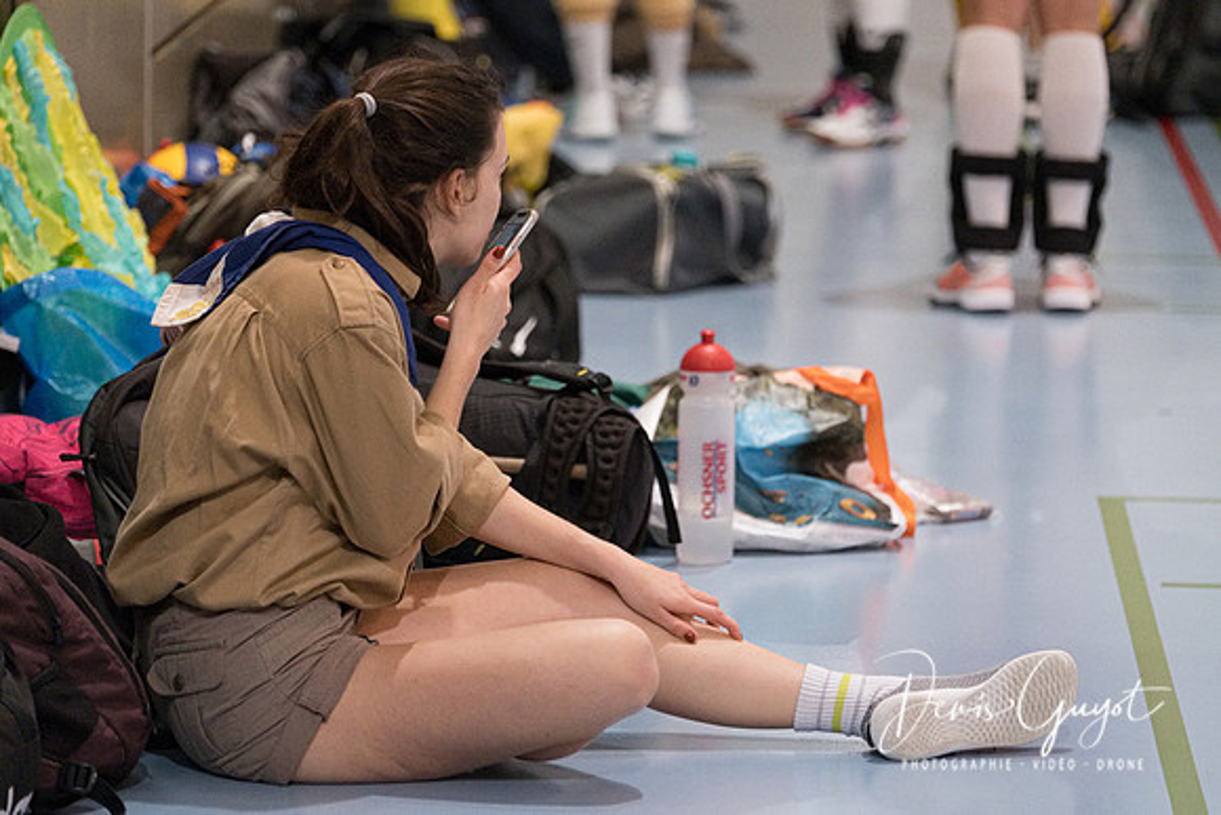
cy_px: 415
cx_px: 614
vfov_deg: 7.4
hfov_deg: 11.1
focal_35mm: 186
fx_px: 6305
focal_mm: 106
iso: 6400
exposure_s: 1/400
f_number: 2.8
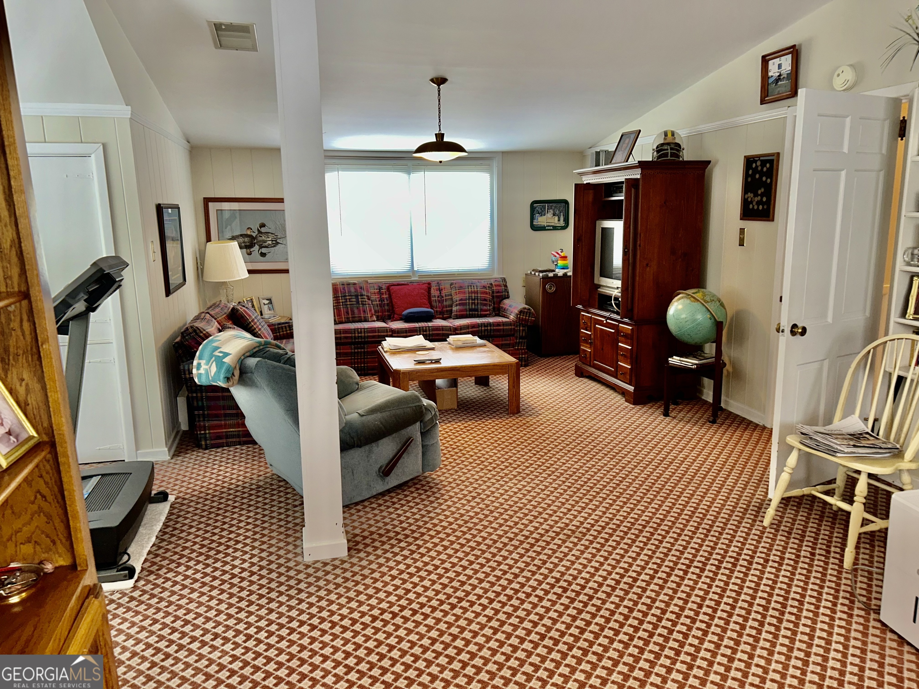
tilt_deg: -11.5
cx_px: 460
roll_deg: +1.2
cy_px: 344
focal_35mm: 26
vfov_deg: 53.1
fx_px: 690
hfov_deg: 67.3
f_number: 1.5
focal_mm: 5.7
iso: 32
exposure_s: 1/17
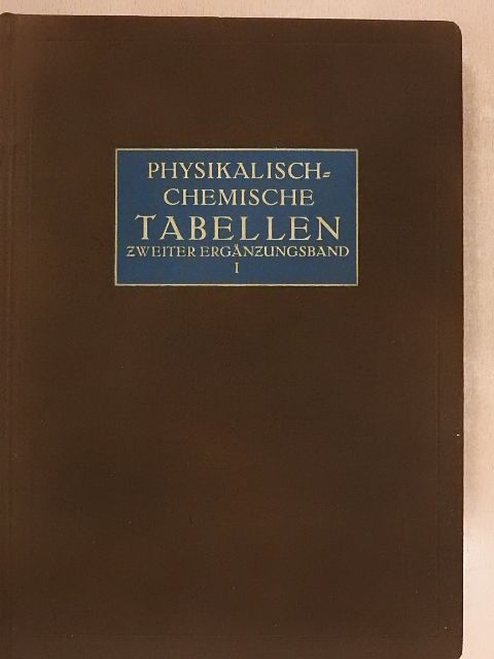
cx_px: 247
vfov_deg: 52.6
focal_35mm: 35
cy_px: 330
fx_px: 666
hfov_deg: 40.7
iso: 1600
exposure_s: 1/80
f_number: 3.8
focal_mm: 6.3
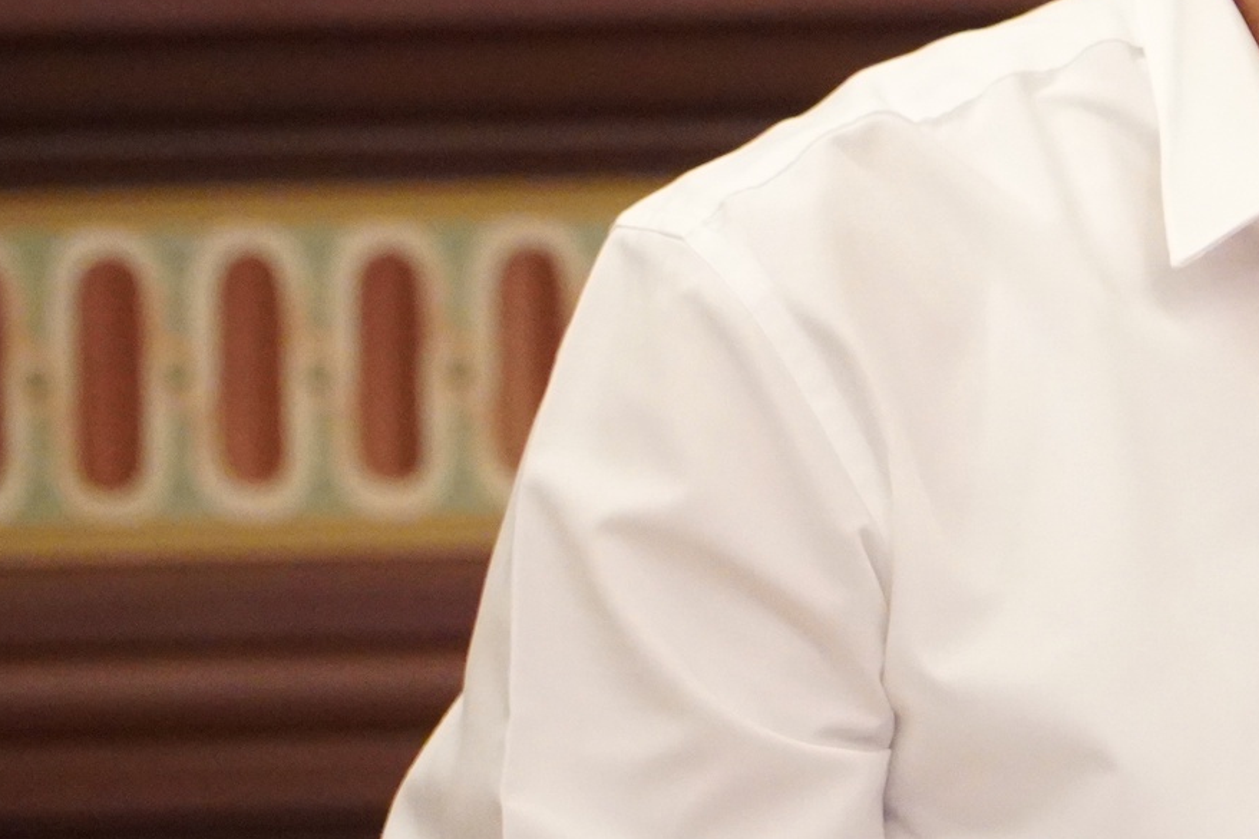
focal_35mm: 459
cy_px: -148
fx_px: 16064
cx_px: 1693
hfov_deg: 4.5
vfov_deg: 3.0
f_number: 4
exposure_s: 1/200
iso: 3200
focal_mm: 105
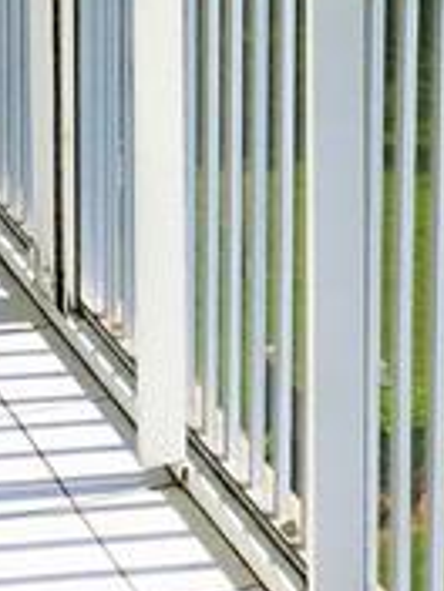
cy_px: -326
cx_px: 404
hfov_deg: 11.2
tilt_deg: -6.3
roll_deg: -0.6
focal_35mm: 132
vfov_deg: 13.9
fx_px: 2257
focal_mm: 4.15
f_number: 2.2
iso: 25
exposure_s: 1/1304
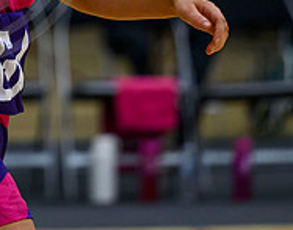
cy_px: -91
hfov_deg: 3.0
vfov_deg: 2.4
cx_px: -45
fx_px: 5581
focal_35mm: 648
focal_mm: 190
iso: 4000
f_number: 3.2
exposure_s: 1/1250
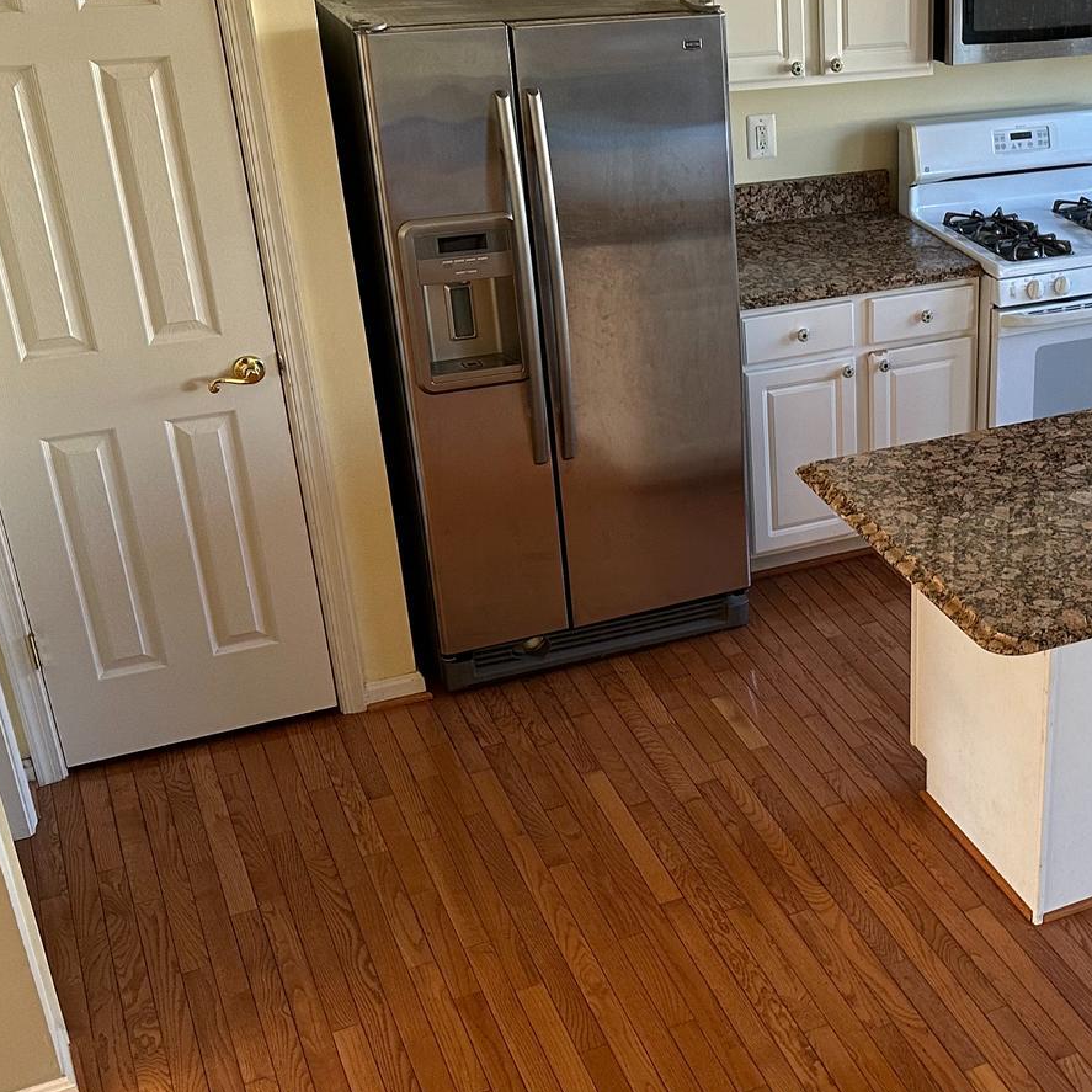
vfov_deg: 34.7
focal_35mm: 49
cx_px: 1044
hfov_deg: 32.4
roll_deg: -2.4
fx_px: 1749
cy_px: 555
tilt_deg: -28.0
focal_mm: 6.86
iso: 250
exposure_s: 1/81
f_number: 1.78
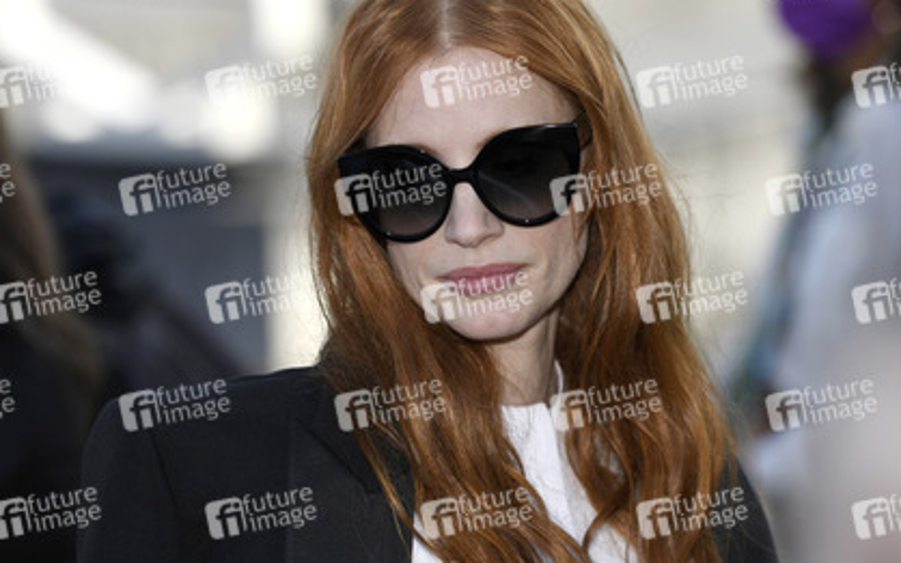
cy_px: 244
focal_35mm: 154
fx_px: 3780
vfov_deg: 8.5
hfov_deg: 13.6
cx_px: 419
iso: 250
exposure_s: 1/3200
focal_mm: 140
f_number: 3.2
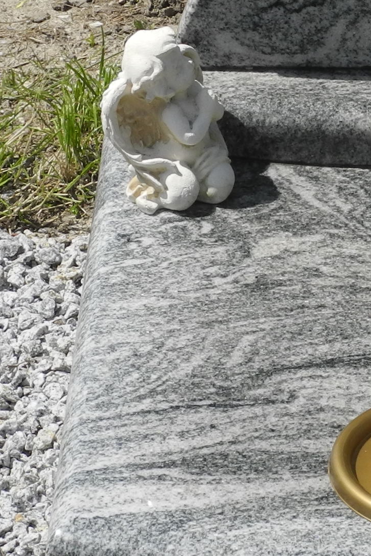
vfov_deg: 11.7
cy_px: 221
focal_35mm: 175
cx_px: 401
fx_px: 2704
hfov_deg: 7.8
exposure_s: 1/1000
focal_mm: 10.7
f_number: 5
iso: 100
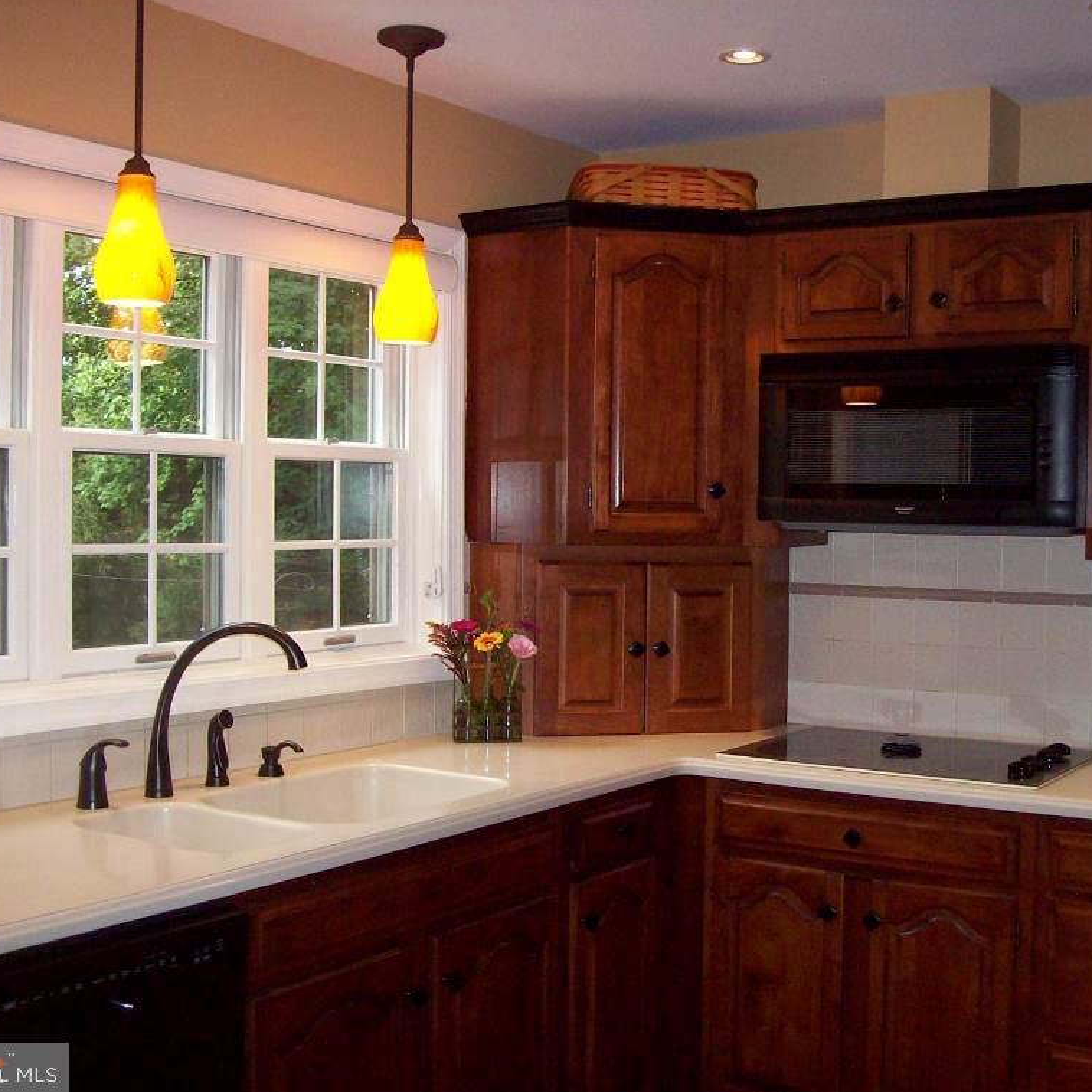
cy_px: 549
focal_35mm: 43
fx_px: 1535
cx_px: 627
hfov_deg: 39.1
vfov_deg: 39.2
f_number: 2.7
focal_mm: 6
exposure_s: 1/64
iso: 140
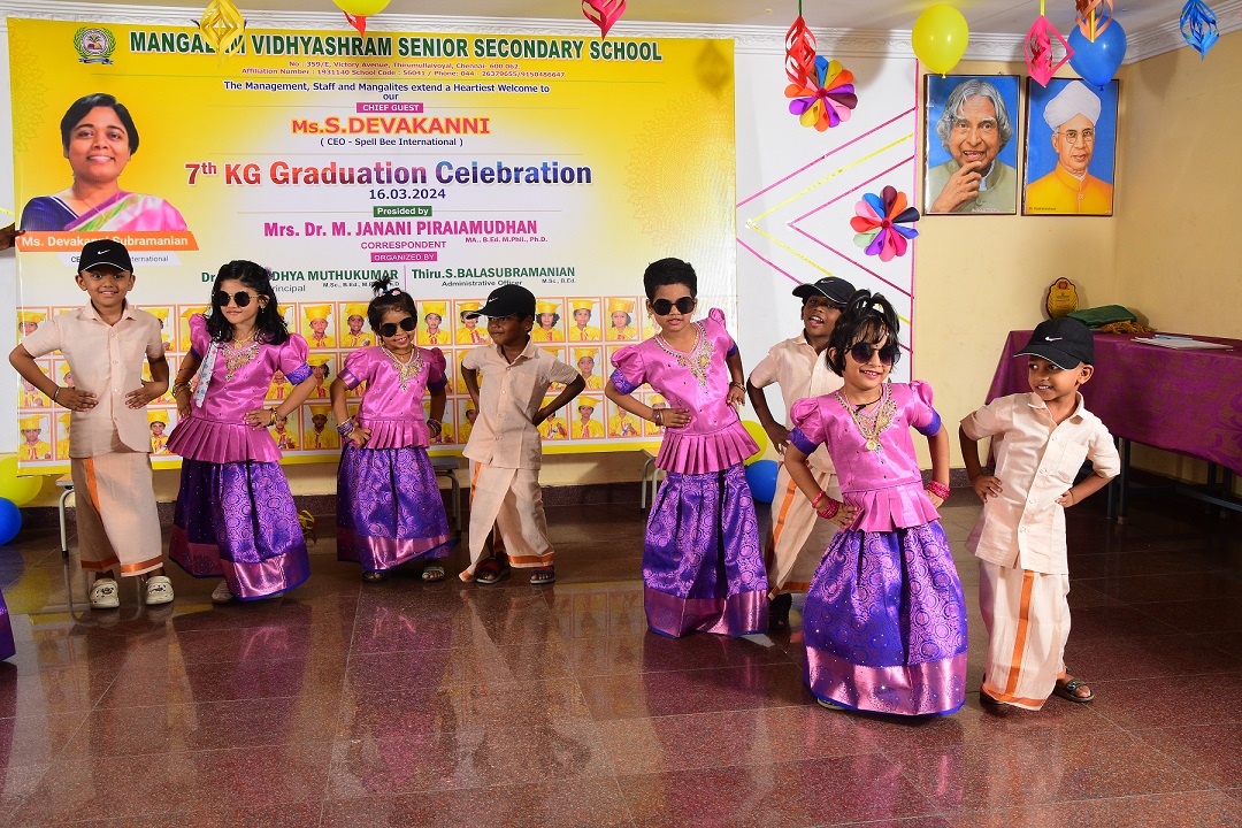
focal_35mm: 33
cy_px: 414
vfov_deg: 40.0
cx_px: 621
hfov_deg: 57.2
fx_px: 1138
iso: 640
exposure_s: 1/125
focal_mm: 22
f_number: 14
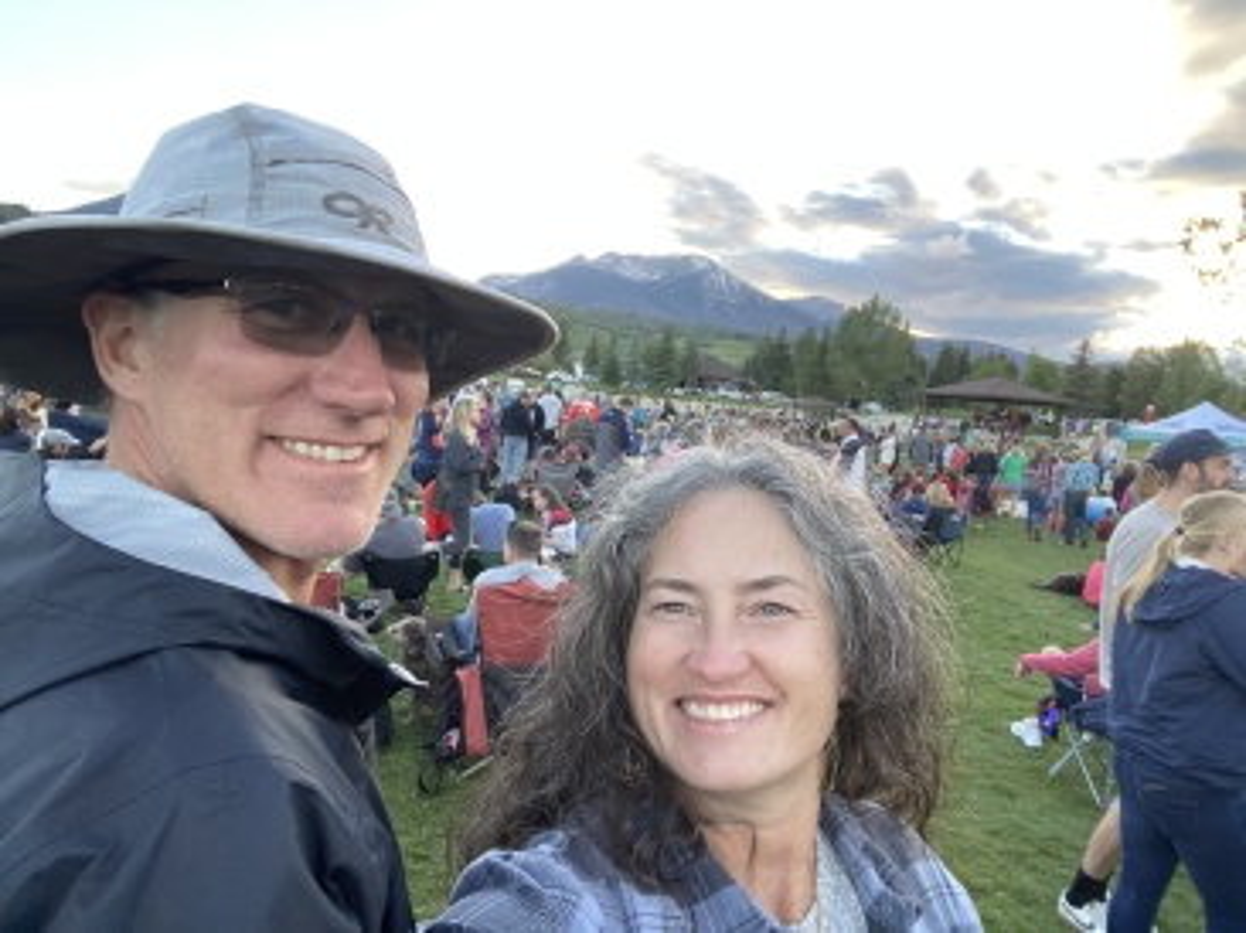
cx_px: 623
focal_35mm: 23
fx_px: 827
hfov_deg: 74.0
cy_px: 466
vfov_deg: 58.8
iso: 100
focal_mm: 2.71
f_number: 2.2
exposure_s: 1/86
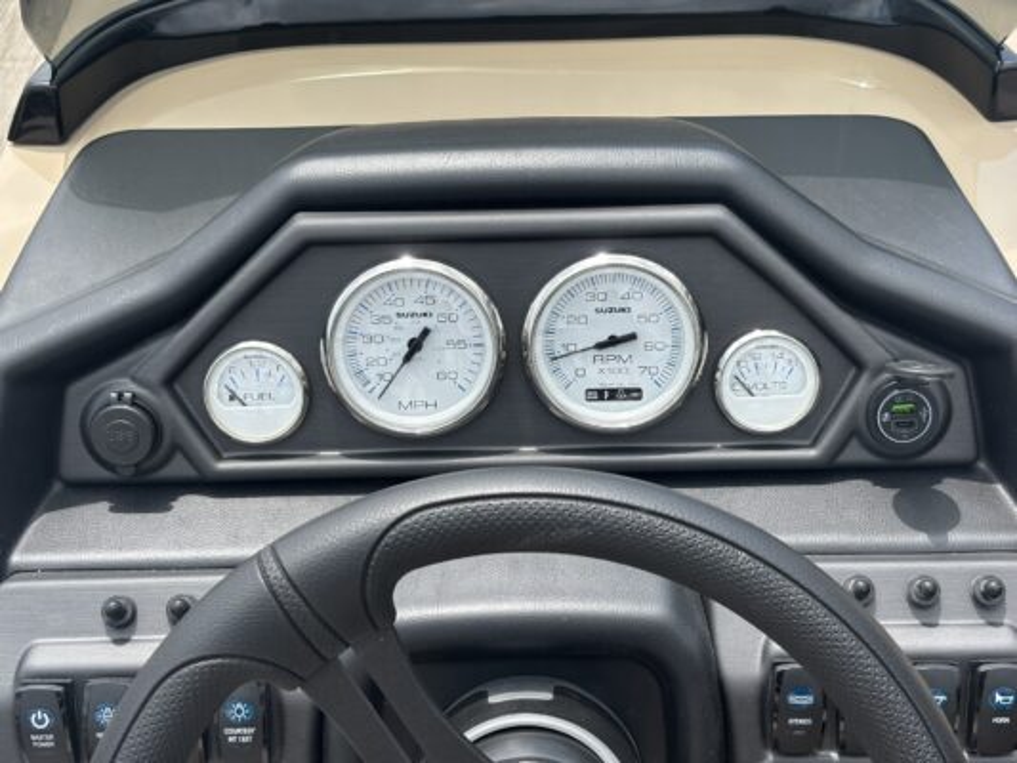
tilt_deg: -40.8
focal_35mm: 52
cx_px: 508
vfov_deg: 28.0
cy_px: 382
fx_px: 1528
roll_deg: +0.4
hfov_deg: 36.8
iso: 32
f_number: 1.6
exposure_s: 1/1567
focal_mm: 5.96
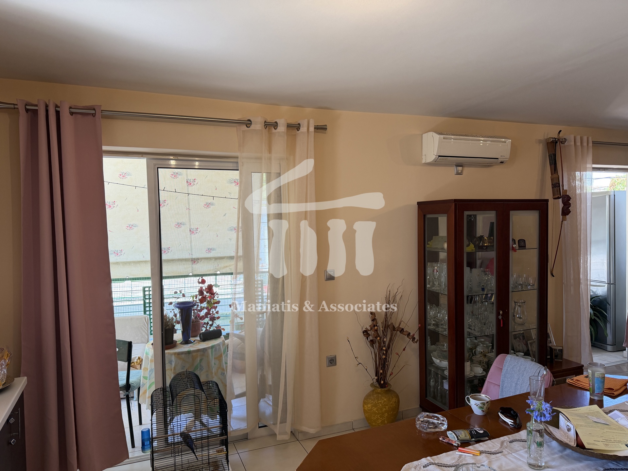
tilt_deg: -1.8
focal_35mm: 24
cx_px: 314
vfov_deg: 56.8
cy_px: 236
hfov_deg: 71.6
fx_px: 435
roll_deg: +1.3
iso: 125
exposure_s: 1/202
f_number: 1.78
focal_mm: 6.76
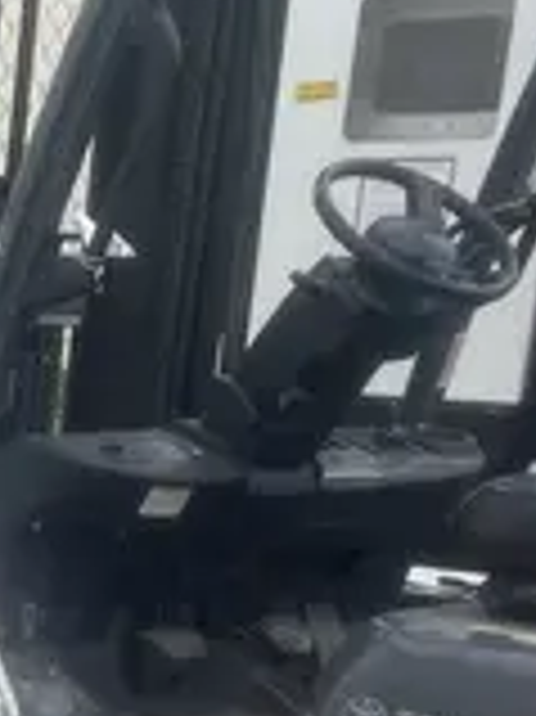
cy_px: 1371
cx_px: -644
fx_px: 2481
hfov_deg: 10.9
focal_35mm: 120
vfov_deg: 14.1
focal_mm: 4.2
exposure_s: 1/1043
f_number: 1.6
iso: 32
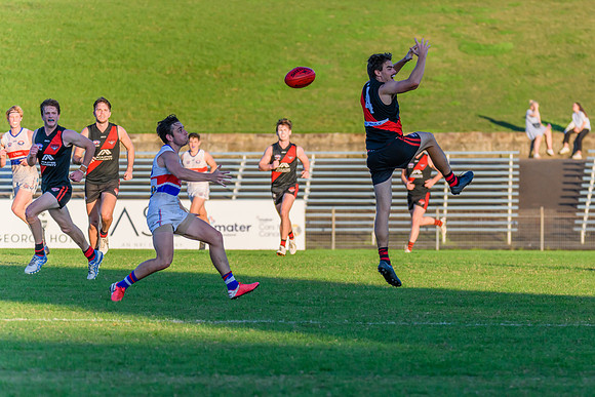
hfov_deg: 6.1
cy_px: 193
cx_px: 397
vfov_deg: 4.1
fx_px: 5585
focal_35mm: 338
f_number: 5.6
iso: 800
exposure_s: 1/1600
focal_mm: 250
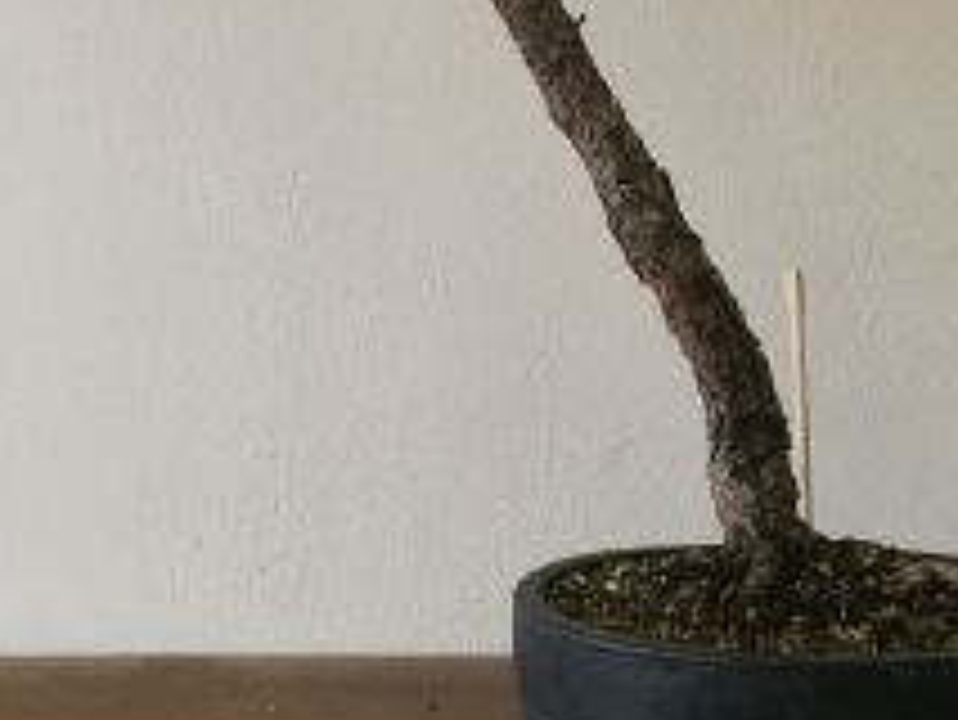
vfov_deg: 19.0
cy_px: 32
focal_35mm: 76
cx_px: 508
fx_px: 2104
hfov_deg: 25.6
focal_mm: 3.95
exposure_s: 1/33.3
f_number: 2.2
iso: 250
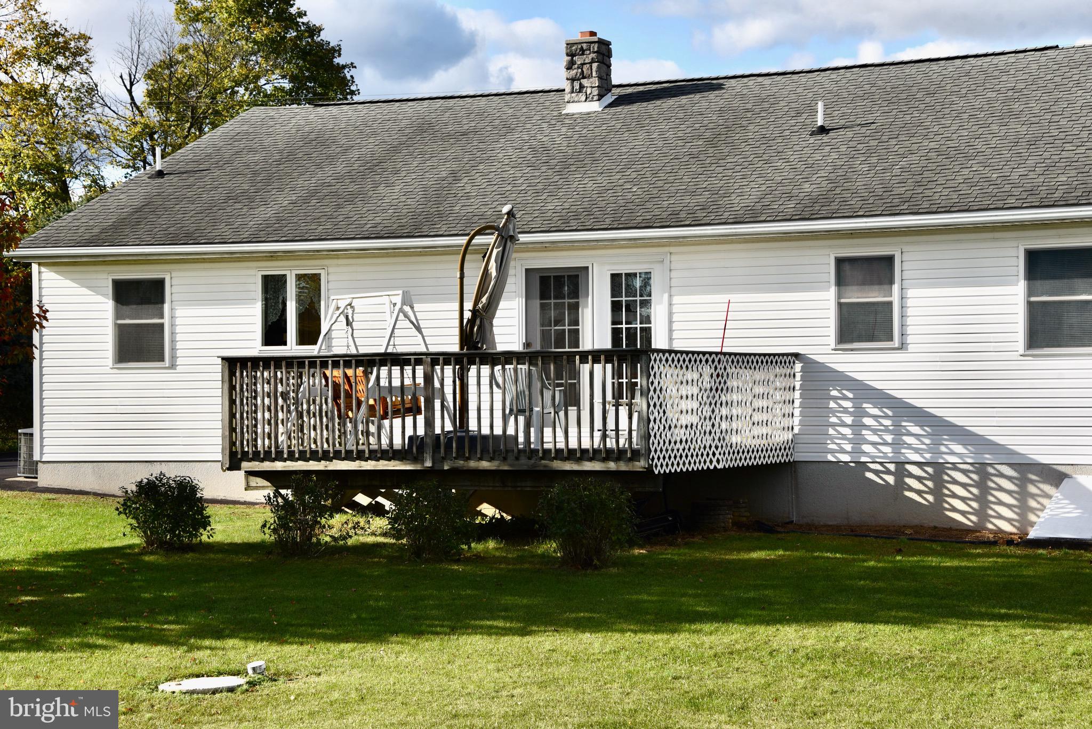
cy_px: 364
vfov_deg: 16.7
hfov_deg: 24.8
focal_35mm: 82
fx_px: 2488
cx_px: 546
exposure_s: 1/200
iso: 100
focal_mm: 82
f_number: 9
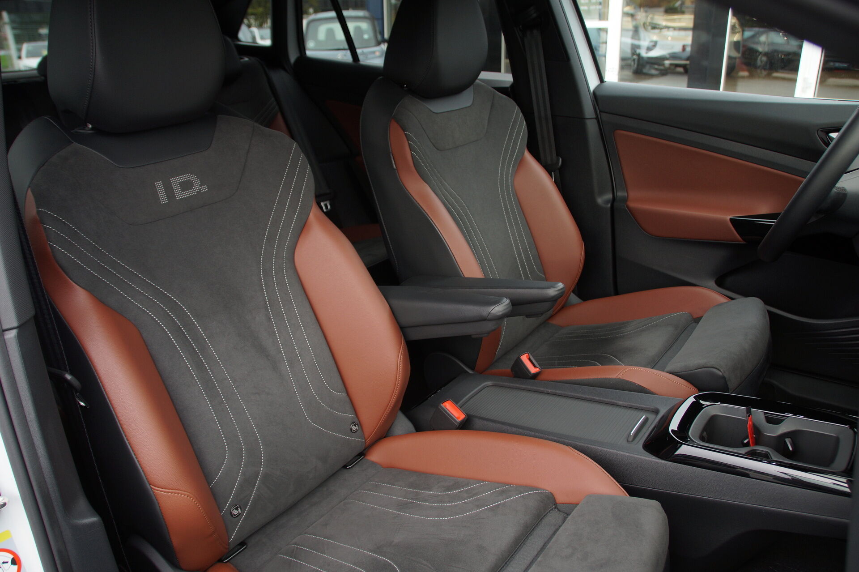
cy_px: 286
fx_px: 644
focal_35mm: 27
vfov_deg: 47.9
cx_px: 430
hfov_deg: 67.4
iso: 200
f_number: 4
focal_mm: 18
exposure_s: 1/60
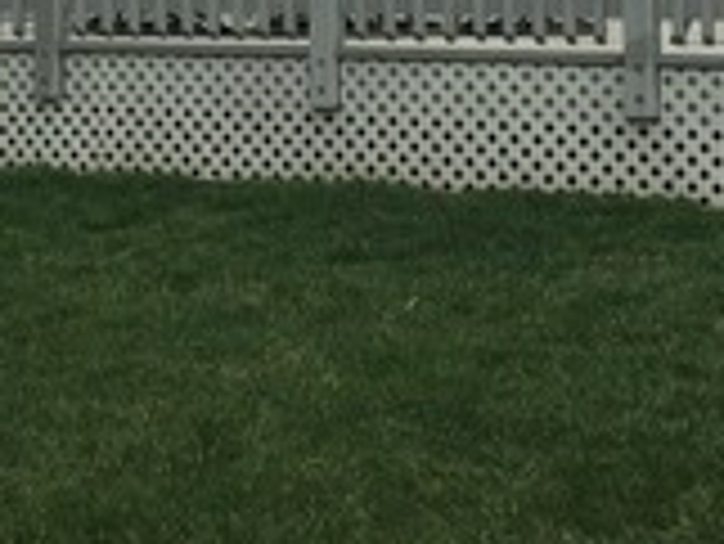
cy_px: -247
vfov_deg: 12.3
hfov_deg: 17.1
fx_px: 2407
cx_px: 301
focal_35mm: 115
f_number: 2.2
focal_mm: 4.15
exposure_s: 1/3597
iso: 32
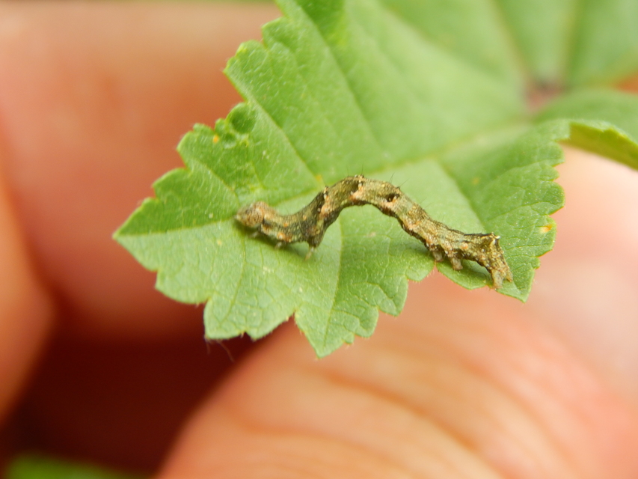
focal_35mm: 182
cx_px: 319
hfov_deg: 10.9
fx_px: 3355
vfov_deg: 8.2
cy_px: 240
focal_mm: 32.8
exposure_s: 1/160
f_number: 5.3
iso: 125
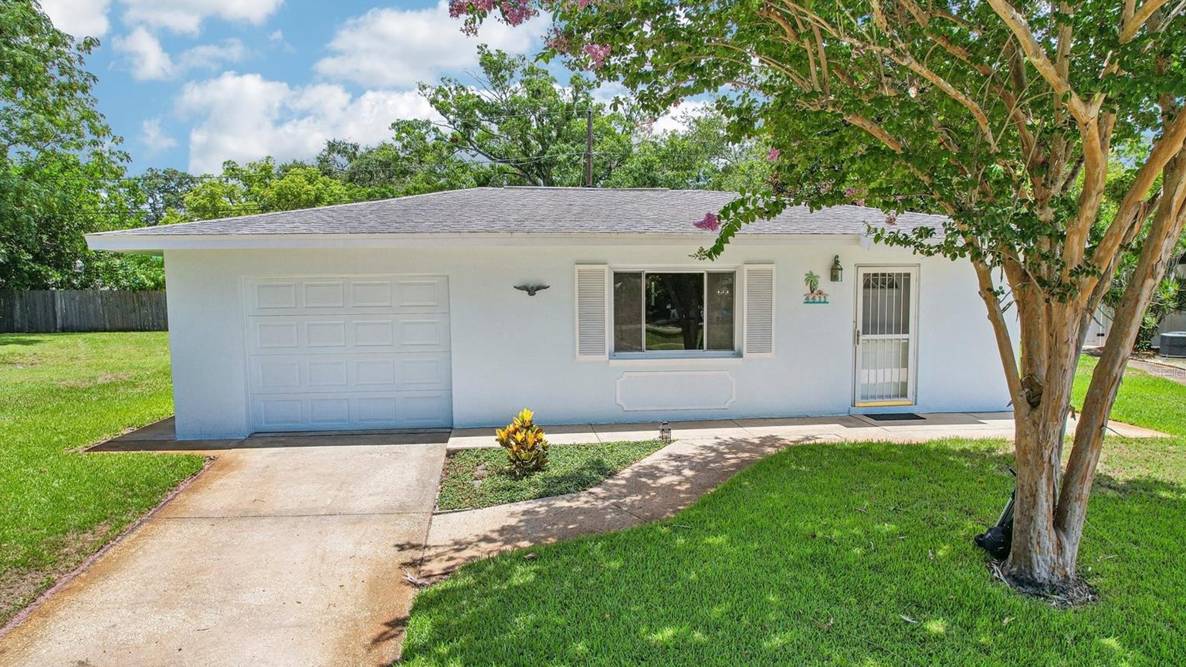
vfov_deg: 47.6
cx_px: 601
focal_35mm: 24
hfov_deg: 76.3
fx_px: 755
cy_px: 372
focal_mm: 8.4
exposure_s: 1/1600
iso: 100
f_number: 2.8
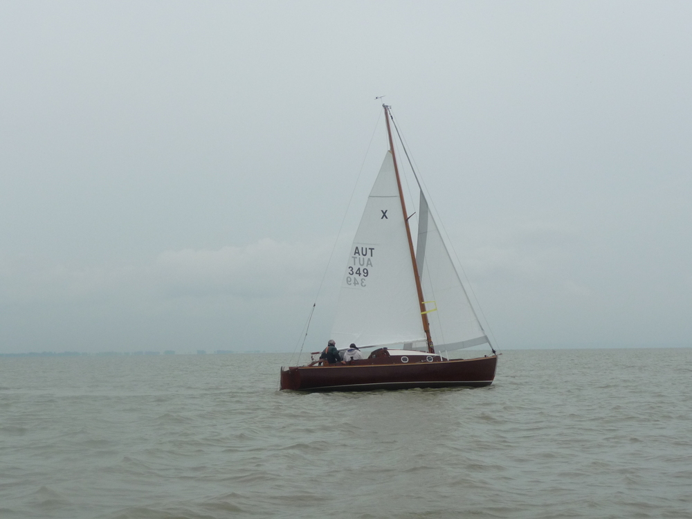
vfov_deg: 24.0
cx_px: 346
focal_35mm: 61
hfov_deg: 31.7
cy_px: 260
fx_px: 1219
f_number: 4.3
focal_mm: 9.3
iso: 125
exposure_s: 1/500
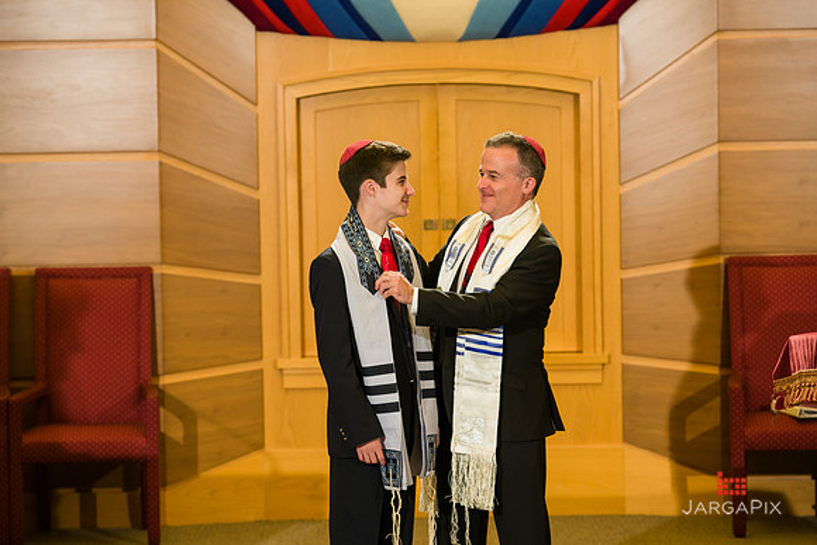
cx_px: 408
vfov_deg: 11.0
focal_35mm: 125
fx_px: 2837
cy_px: 272
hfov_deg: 16.4
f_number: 5.6
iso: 640
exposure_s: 1/200
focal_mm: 125
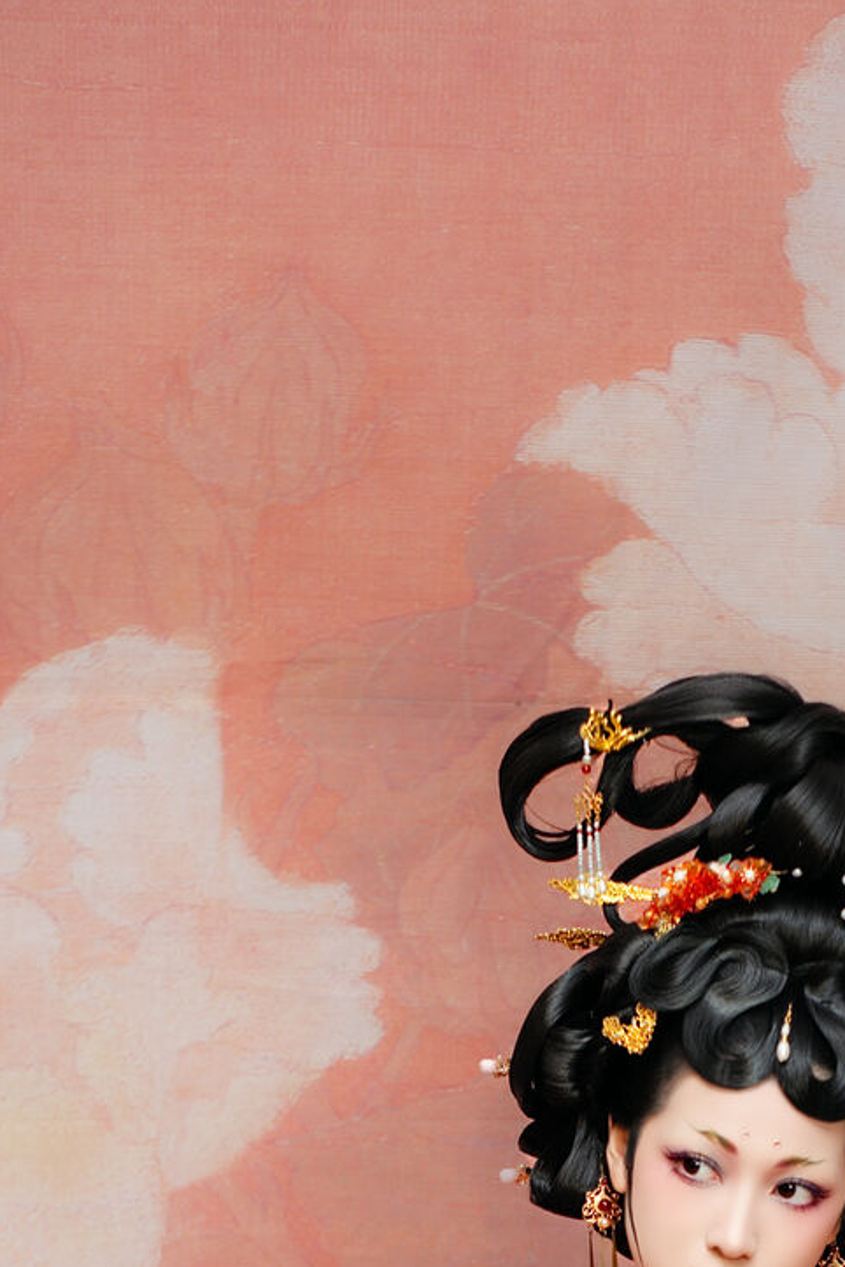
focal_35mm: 122
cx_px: 738
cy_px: 1575
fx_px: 4295
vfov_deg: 16.0
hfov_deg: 11.2
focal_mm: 50
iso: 100
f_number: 2.8
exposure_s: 1/160
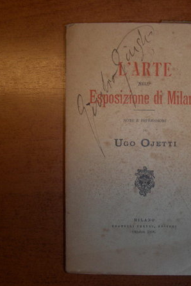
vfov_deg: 37.5
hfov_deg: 25.3
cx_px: 139
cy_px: 143
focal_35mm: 53
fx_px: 422
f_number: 3.5
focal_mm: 6.3
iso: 50
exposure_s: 1/60.1
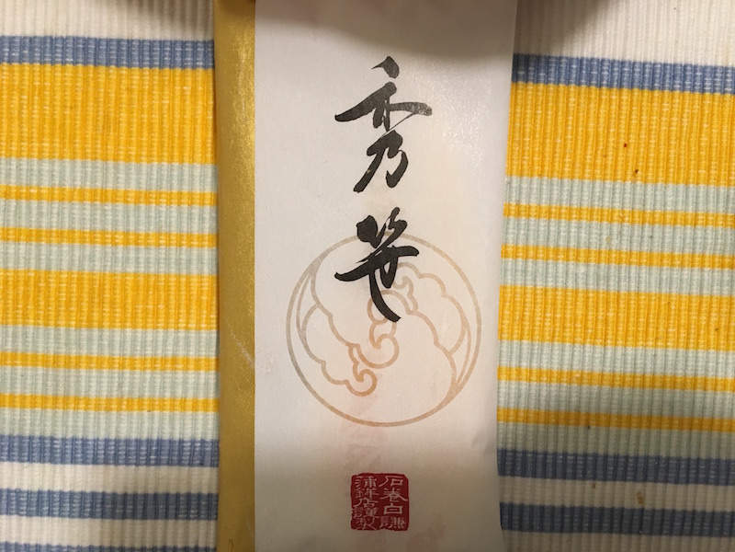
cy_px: 276
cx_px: 368
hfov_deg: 61.7
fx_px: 616
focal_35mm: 29
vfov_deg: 48.2
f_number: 2.2
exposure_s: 1/33
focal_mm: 4.15
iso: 125
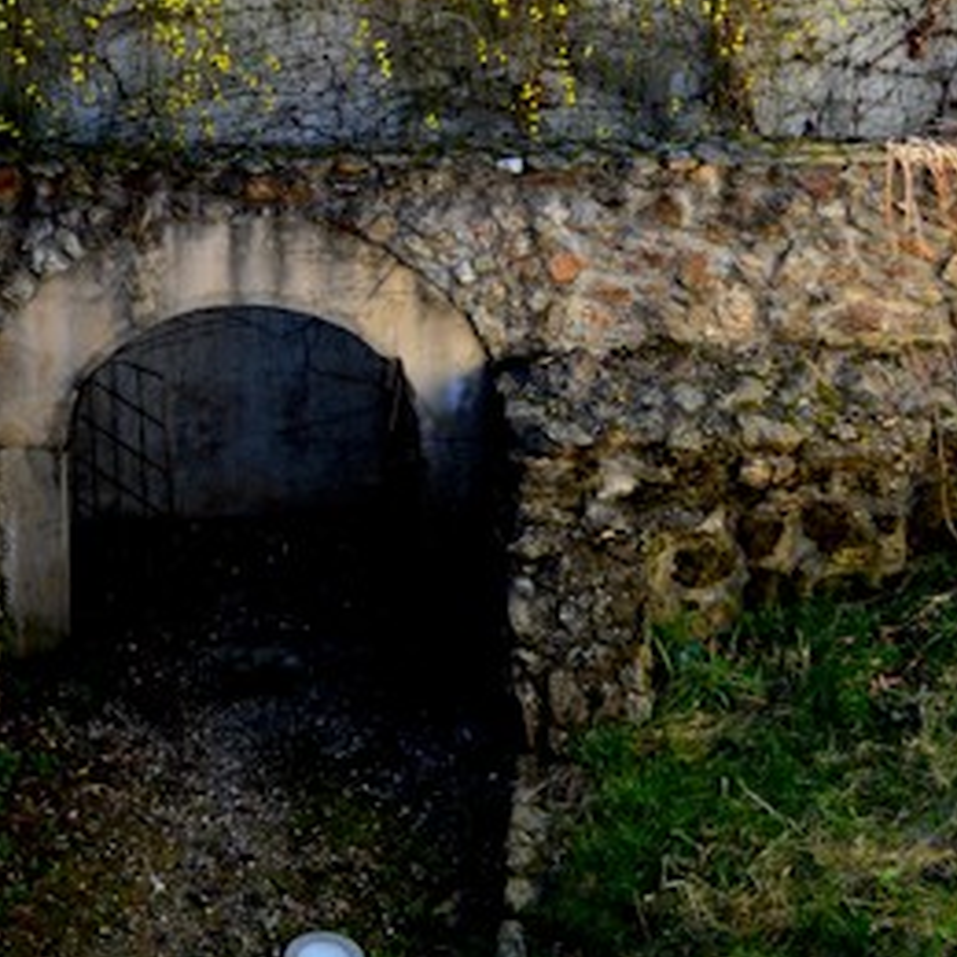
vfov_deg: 22.7
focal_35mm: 73
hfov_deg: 23.4
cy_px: 2
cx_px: 225
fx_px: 2283
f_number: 5.6
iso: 200
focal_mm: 22
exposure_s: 1/125
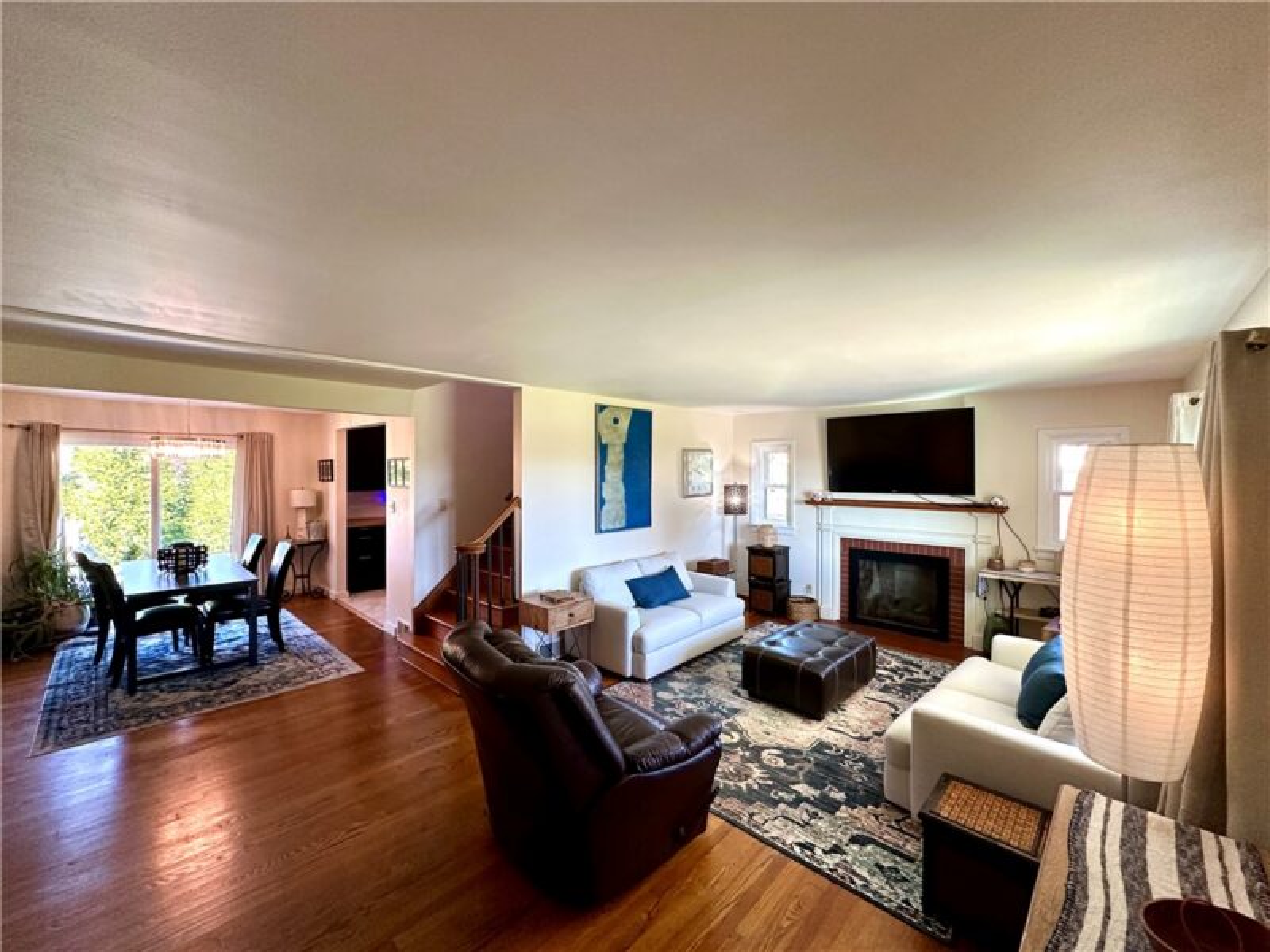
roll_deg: +0.2
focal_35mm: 14
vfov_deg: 85.7
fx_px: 514
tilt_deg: -0.8
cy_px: 476
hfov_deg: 102.1
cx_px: 635
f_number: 2.2
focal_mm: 2.22
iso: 250
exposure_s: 1/120
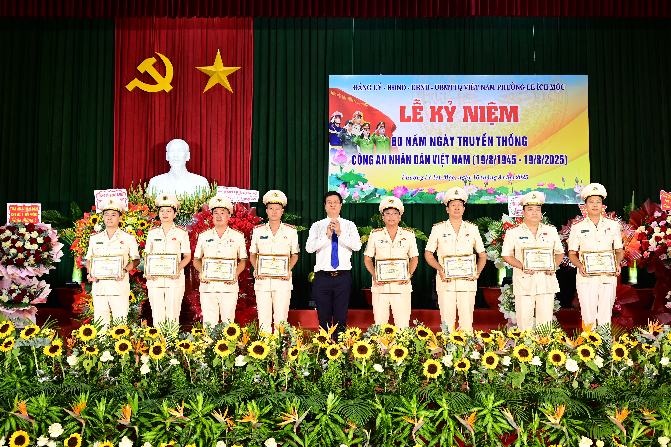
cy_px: 224
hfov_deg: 49.6
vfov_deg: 34.2
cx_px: 336
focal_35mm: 39
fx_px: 727
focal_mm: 39
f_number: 5
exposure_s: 1/100
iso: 640
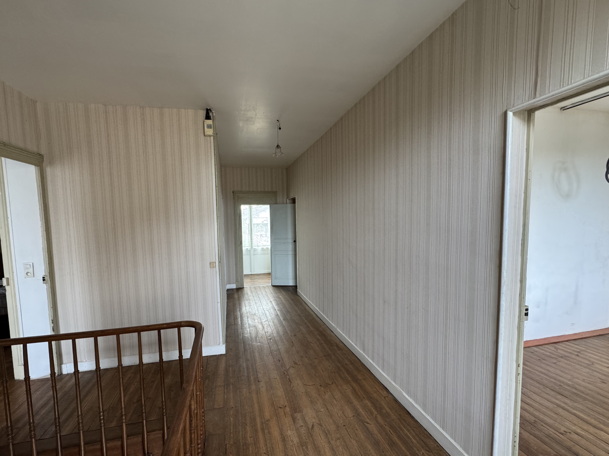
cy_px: 239
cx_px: 287
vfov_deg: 81.7
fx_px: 264
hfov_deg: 98.1
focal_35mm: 15
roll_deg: +1.6
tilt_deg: -3.5
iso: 250
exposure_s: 1/99
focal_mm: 2.22
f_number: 2.2
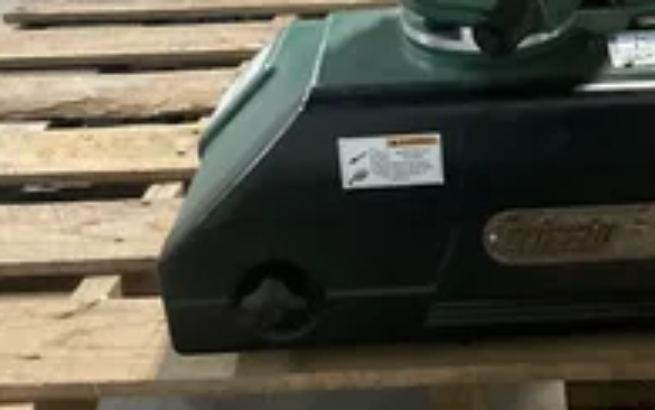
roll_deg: +3.4
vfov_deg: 20.3
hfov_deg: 31.6
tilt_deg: -24.3
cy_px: 60
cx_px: 531
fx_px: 1125
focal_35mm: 63
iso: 500
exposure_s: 1/30
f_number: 1.8
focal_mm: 3
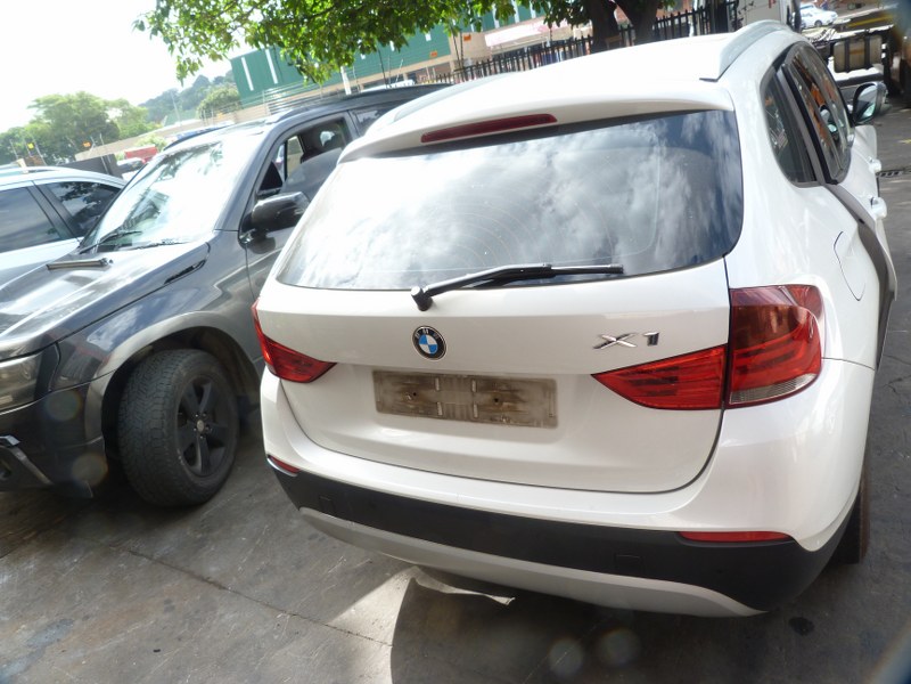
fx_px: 658
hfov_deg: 69.4
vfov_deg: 54.9
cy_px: 342
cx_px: 456
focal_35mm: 25
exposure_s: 1/125
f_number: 3.6
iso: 80
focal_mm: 4.5
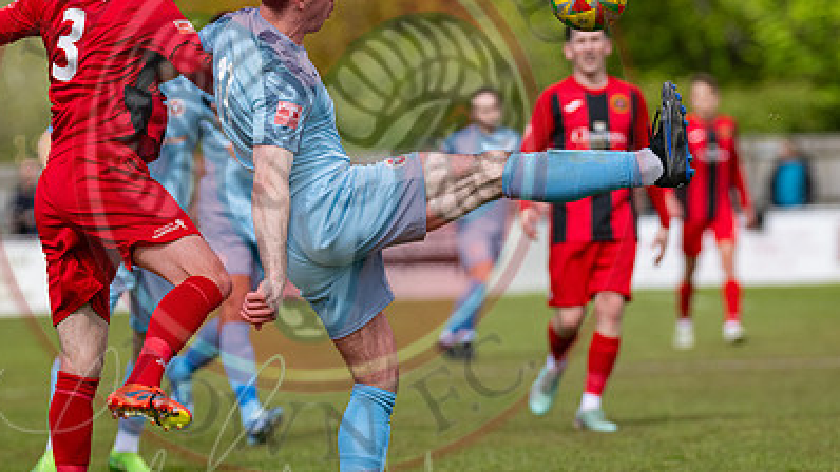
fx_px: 9512
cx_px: 365
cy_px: 185
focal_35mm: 427
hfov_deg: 5.1
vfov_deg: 2.8
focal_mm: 240
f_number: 4
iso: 400
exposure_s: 1/4000
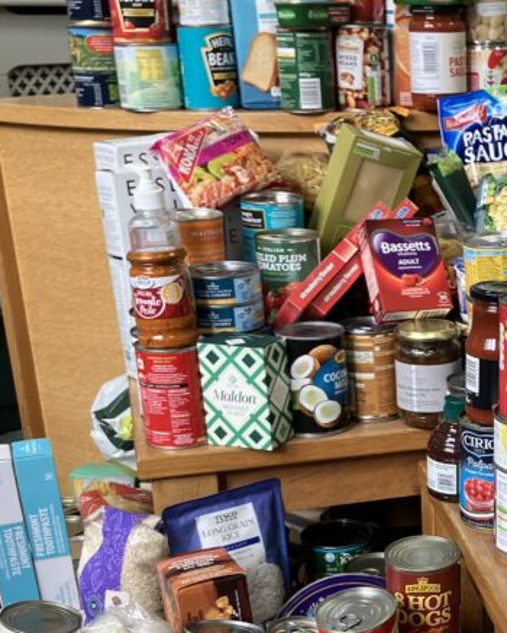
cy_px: 495
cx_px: 553
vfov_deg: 29.0
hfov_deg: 22.6
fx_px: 1200
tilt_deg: -22.8
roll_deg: -0.1
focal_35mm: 64
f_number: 1.8
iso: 80
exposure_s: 1/121
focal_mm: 3.99
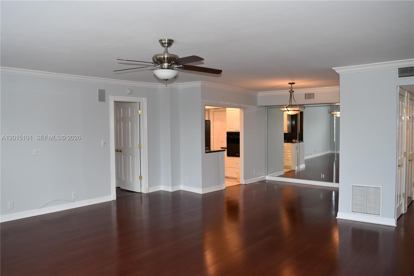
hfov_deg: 67.4
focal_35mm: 27
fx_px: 310
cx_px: 207
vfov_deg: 47.9
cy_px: 138
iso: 800
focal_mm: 18
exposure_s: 1/100
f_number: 5
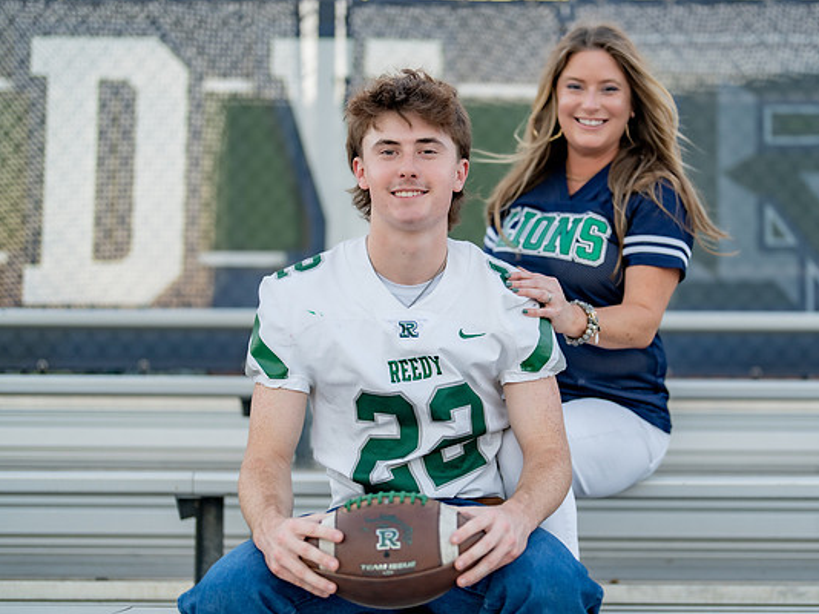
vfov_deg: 22.9
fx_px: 1514
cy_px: 318
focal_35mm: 64
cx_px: 511
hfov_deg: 30.2
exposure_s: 1/640
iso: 200
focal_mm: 50
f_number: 1.2
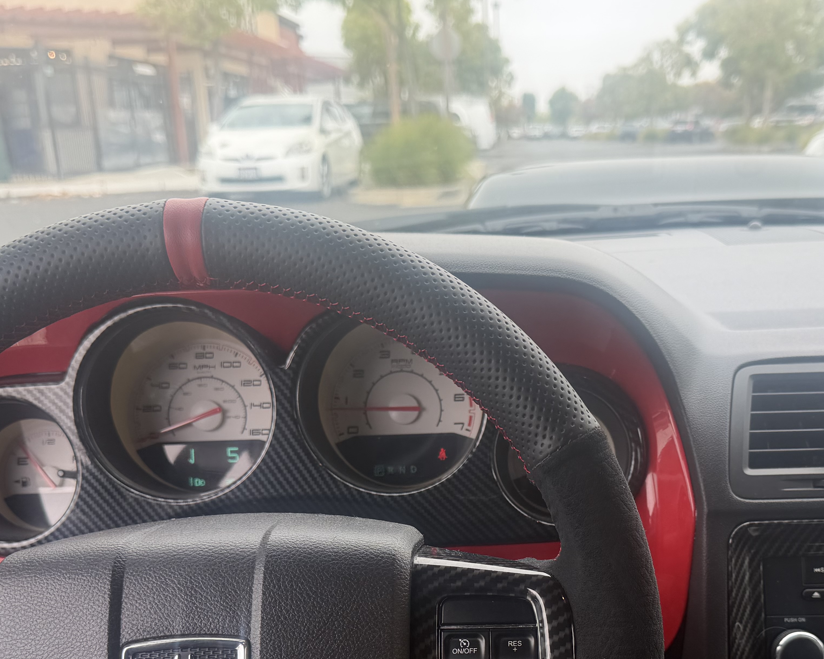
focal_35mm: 44
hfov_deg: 41.6
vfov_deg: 33.3
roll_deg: +1.5
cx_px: 535
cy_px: 515
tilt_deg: -19.5
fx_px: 1073
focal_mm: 6.76
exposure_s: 1/372
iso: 80
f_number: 1.78
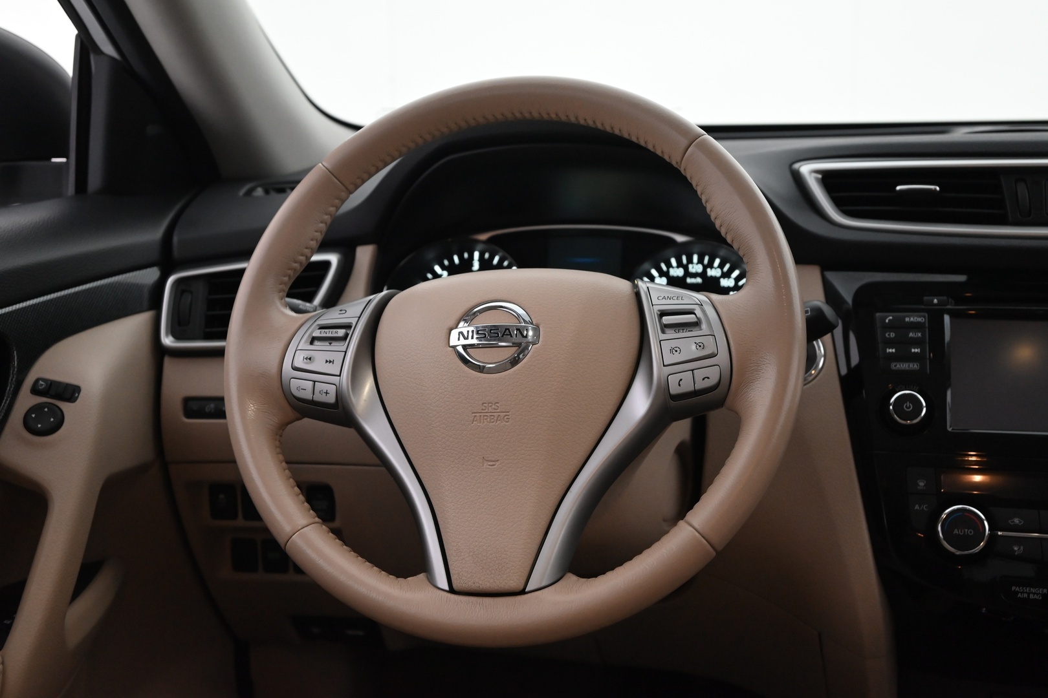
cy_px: 349
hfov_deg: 48.5
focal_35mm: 40
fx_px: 1164
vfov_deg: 33.4
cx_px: 524
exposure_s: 1/60
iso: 3600
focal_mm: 40
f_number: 5.6
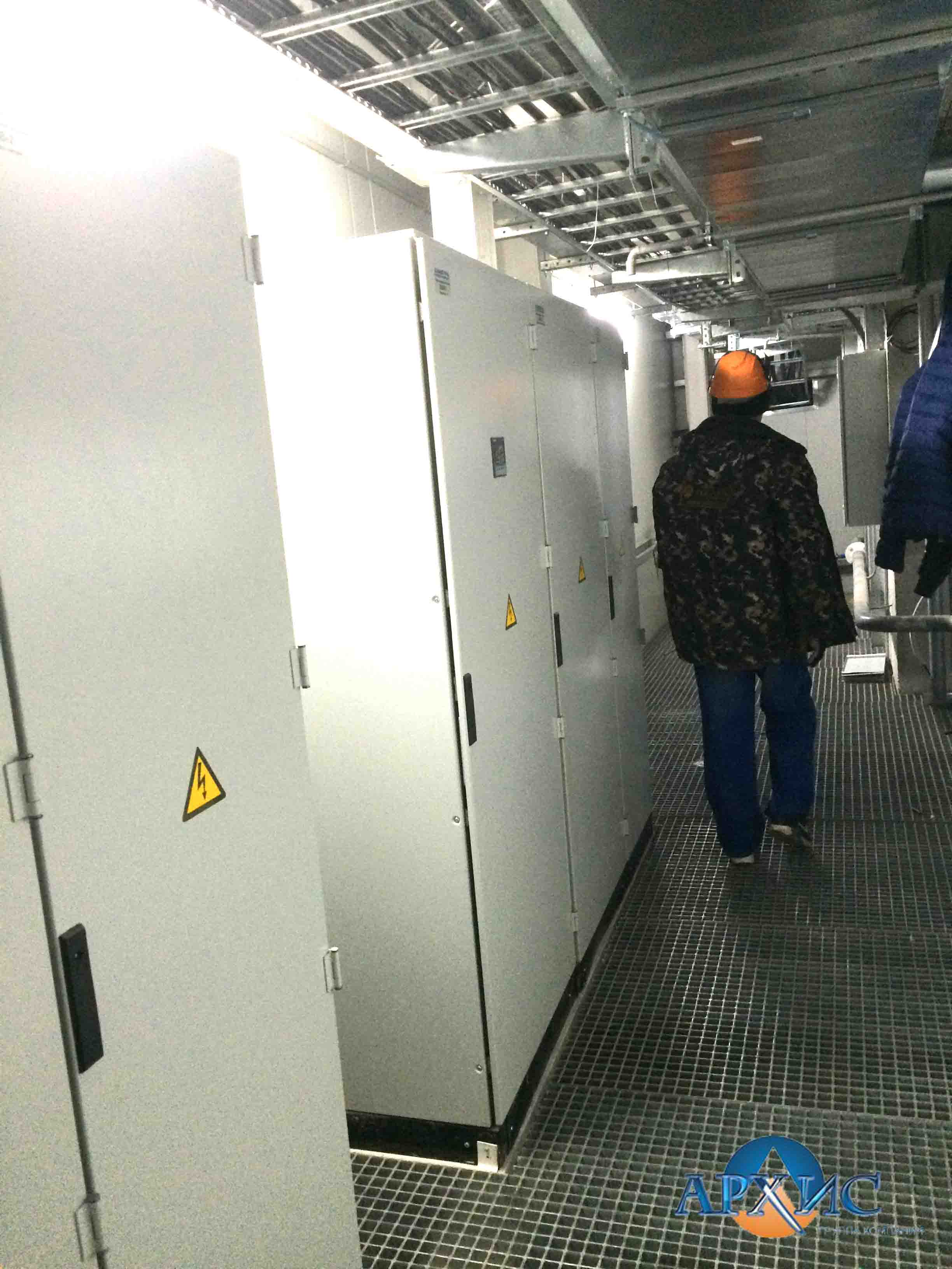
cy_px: 634
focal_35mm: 29
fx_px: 1063
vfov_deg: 61.7
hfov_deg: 48.2
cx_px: 476
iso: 160
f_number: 2.2
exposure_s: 1/30
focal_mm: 4.15
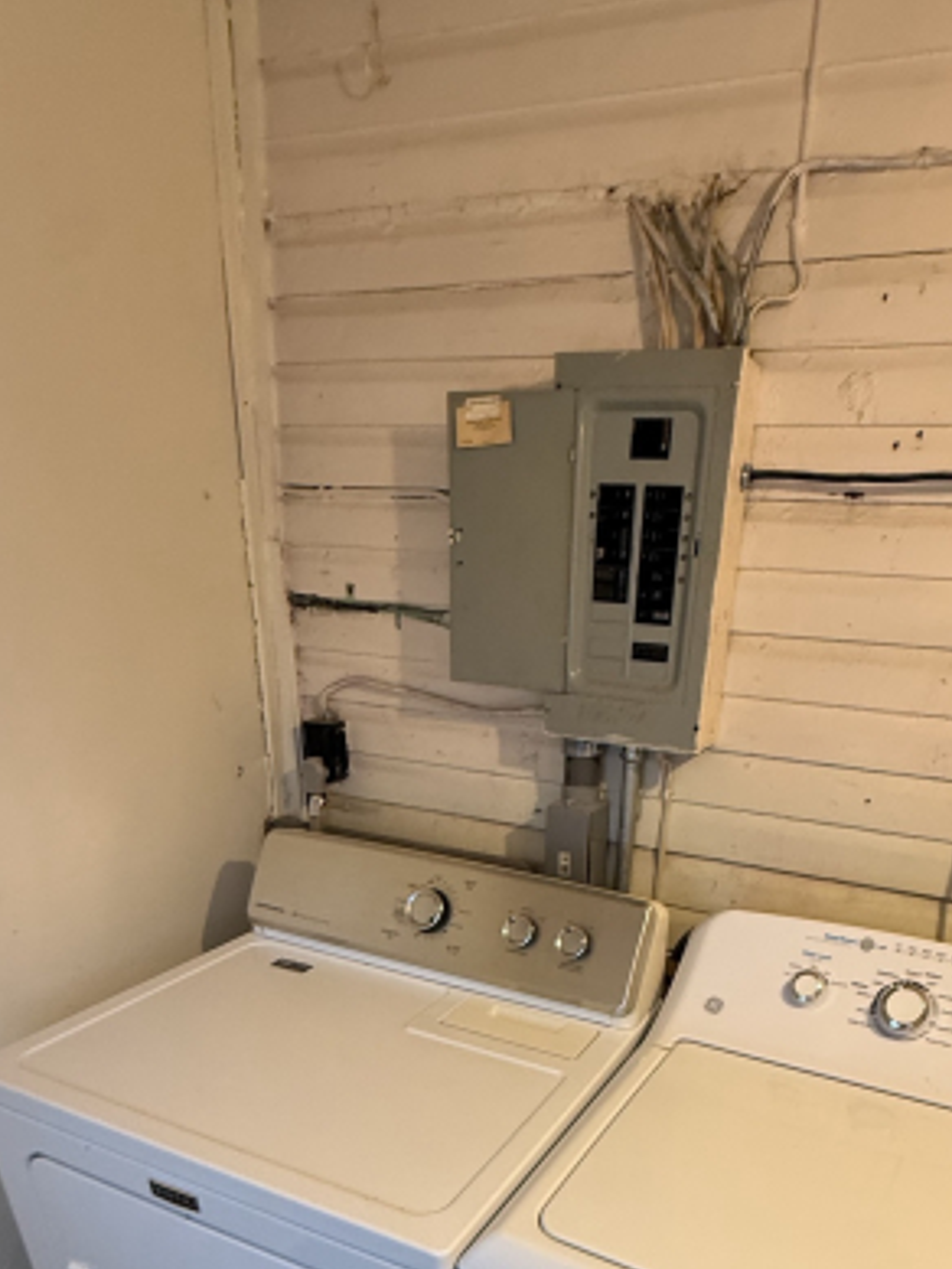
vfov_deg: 64.6
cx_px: 580
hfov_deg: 56.3
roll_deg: -3.5
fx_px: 880
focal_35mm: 24
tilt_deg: -28.9
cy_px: 1032
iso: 200
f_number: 2.2
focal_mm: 2.22
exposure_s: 1/60
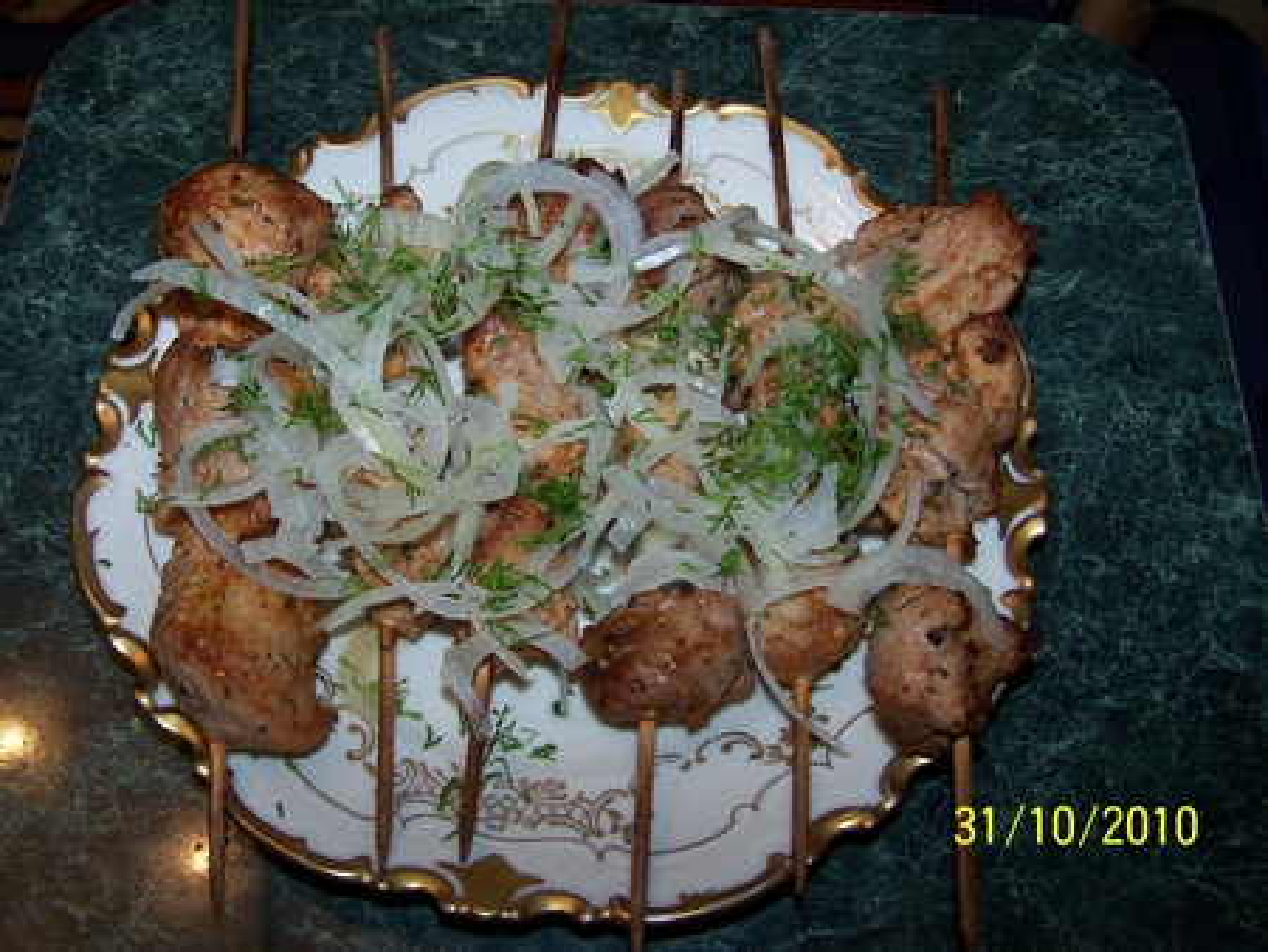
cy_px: 476
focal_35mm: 40
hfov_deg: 46.8
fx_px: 1466
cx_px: 634
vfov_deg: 36.0
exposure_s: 1/60
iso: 80
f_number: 2.8
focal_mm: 6.7
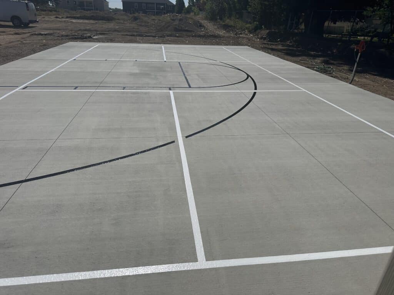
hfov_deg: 71.6
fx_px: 273
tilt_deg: -25.2
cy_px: 148
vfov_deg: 56.8
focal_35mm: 24
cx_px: 197
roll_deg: -2.8
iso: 100
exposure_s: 1/18519
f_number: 1.78
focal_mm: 6.86
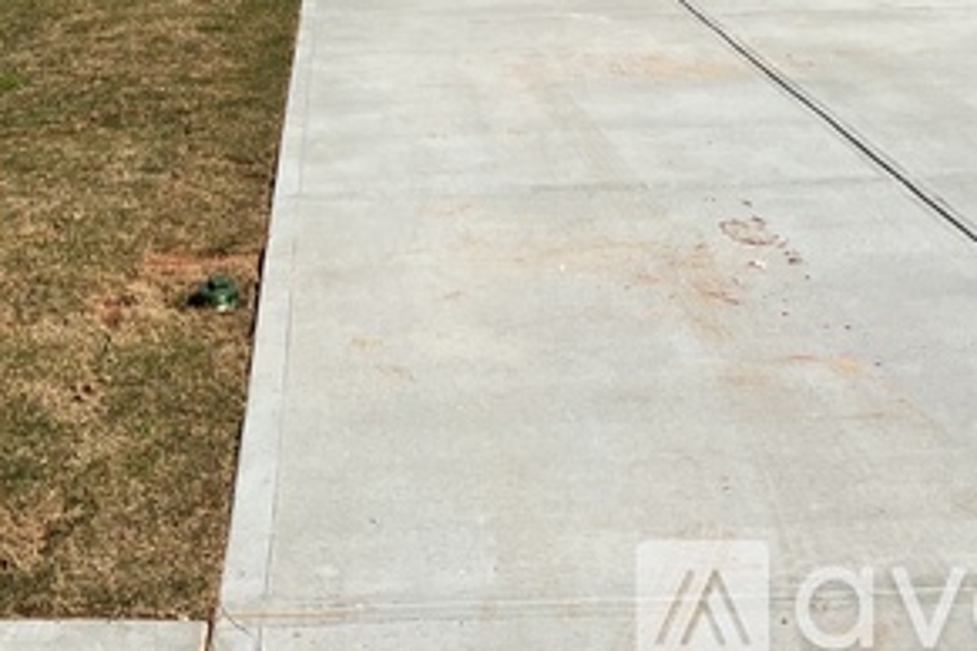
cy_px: -445
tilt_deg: +11.8
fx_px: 1682
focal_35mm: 62
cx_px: 339
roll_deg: +2.8
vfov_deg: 18.3
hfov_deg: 32.2
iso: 50
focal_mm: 5.7
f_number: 1.5
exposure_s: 1/8696
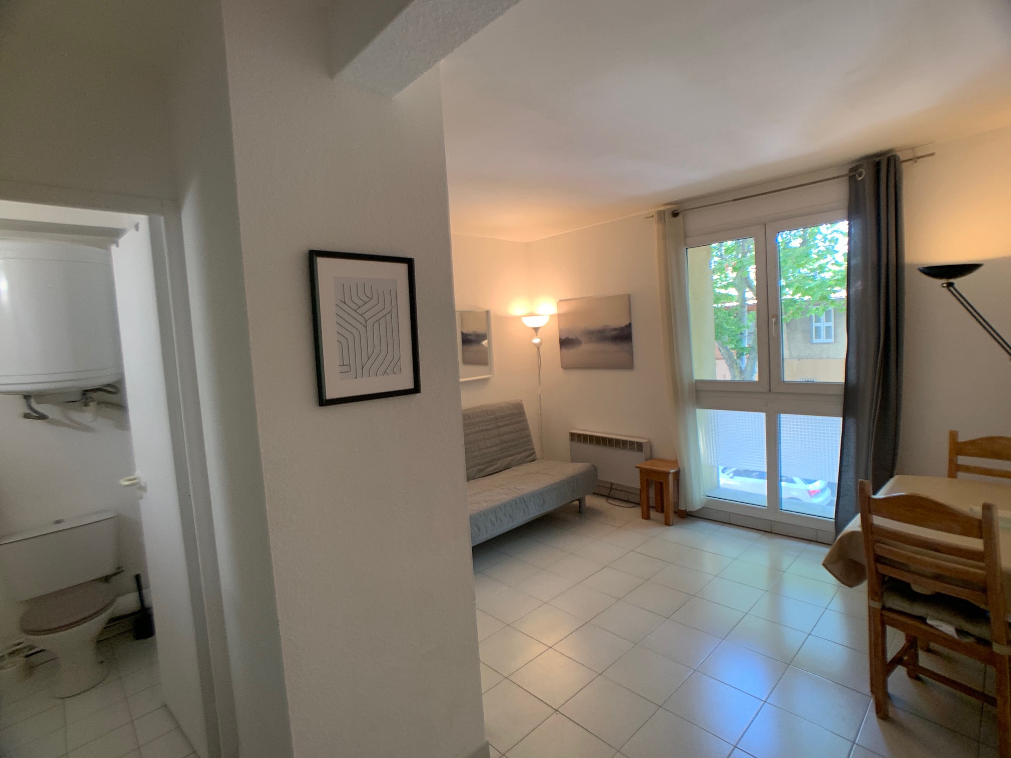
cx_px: 506
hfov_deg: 67.3
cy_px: 379
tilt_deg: -4.1
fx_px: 759
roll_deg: +3.5
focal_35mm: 26
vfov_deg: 53.1
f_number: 1.8
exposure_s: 1/50
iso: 100
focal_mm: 4.25
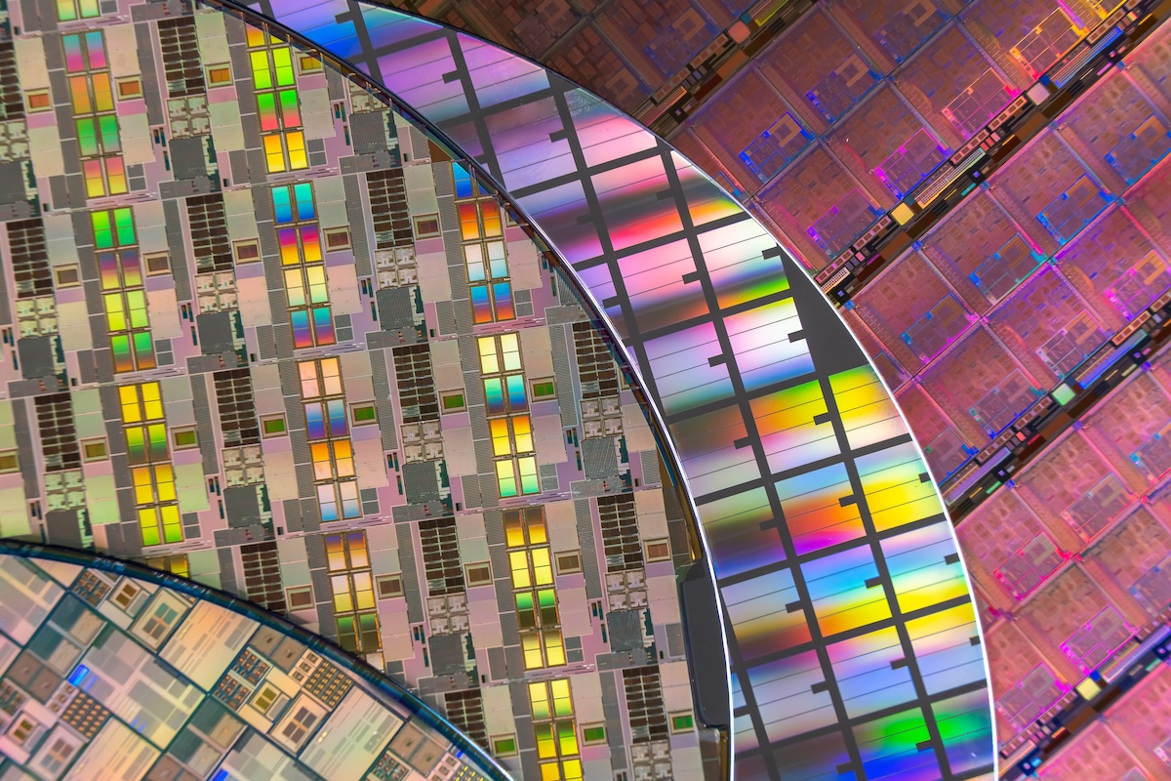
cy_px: 390
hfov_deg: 13.2
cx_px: 586
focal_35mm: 156
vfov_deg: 8.8
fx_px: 5074
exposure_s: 1/125
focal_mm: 156
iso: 320
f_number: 8
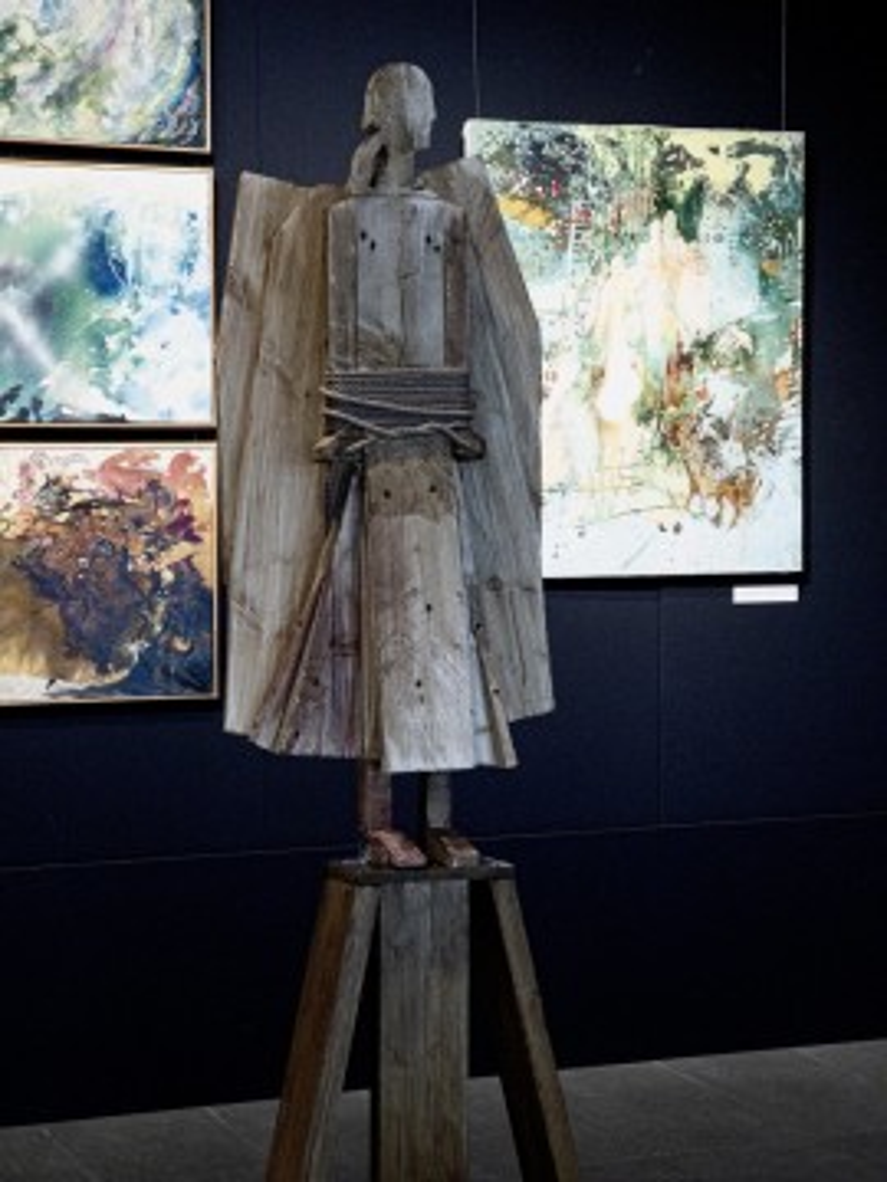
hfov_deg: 19.1
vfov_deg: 25.3
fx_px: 2631
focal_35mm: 77
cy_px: 591
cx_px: 444
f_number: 2.8
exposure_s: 1/40
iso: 250
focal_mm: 9
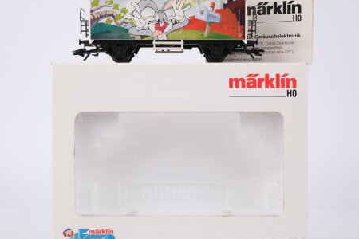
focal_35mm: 60
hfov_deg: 33.4
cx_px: 180
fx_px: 598
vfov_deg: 22.6
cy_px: 123
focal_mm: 30
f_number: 10
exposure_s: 1/125
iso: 400
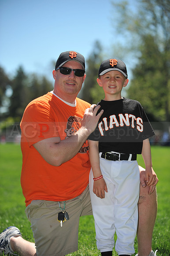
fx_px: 794
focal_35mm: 112
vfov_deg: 18.3
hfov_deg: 12.2
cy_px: 128
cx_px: 85
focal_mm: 112
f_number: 4
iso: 200
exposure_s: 1/2000
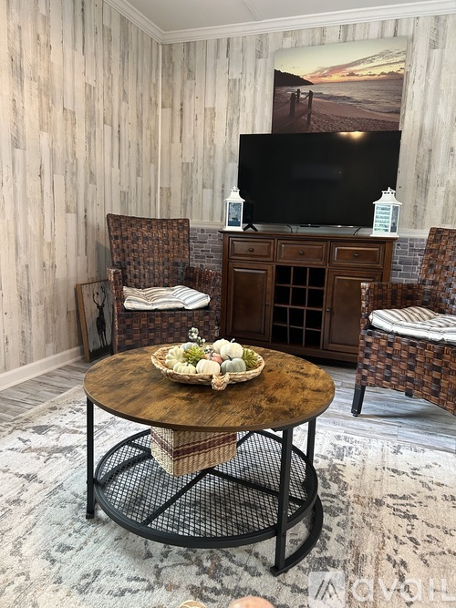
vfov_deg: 67.3
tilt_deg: -9.1
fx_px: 457
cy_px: 304
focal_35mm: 26
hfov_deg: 53.0
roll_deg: -2.2
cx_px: 228
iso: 200
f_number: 1.5
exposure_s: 1/60
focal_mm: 5.7
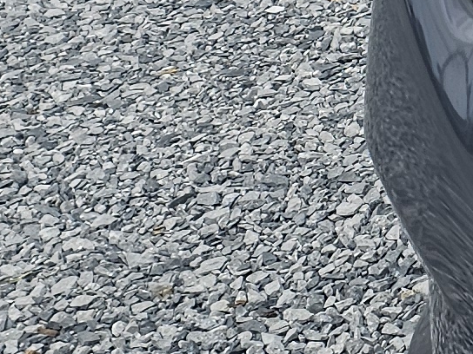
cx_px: 870
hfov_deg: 10.9
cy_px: -244
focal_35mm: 169
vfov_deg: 8.5
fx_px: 2309
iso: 40
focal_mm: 6.3
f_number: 1.7
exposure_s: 1/2000
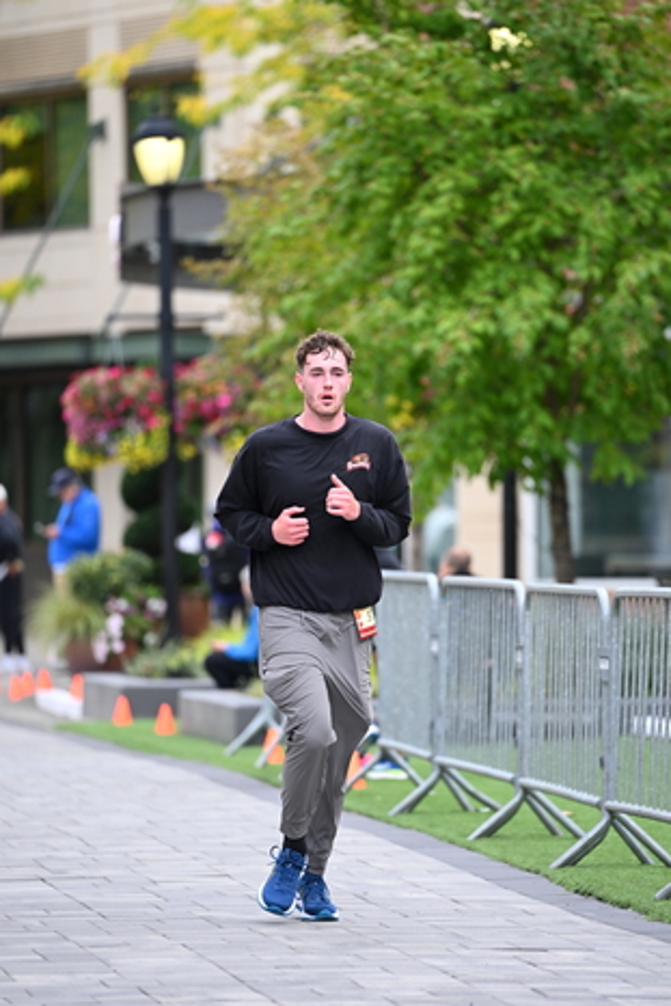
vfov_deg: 8.7
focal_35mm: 236
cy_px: 499
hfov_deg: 5.8
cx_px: 374
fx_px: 6593
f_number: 2.8
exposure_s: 1/1600
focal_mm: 200
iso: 640
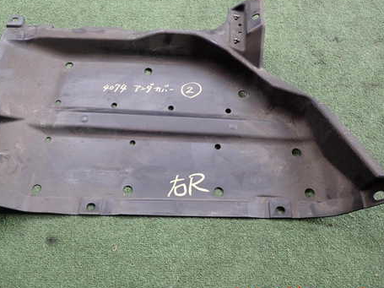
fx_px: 366
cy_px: 117
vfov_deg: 42.7
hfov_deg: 55.3
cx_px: 173
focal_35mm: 33
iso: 200
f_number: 2
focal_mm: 4.5
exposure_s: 1/125
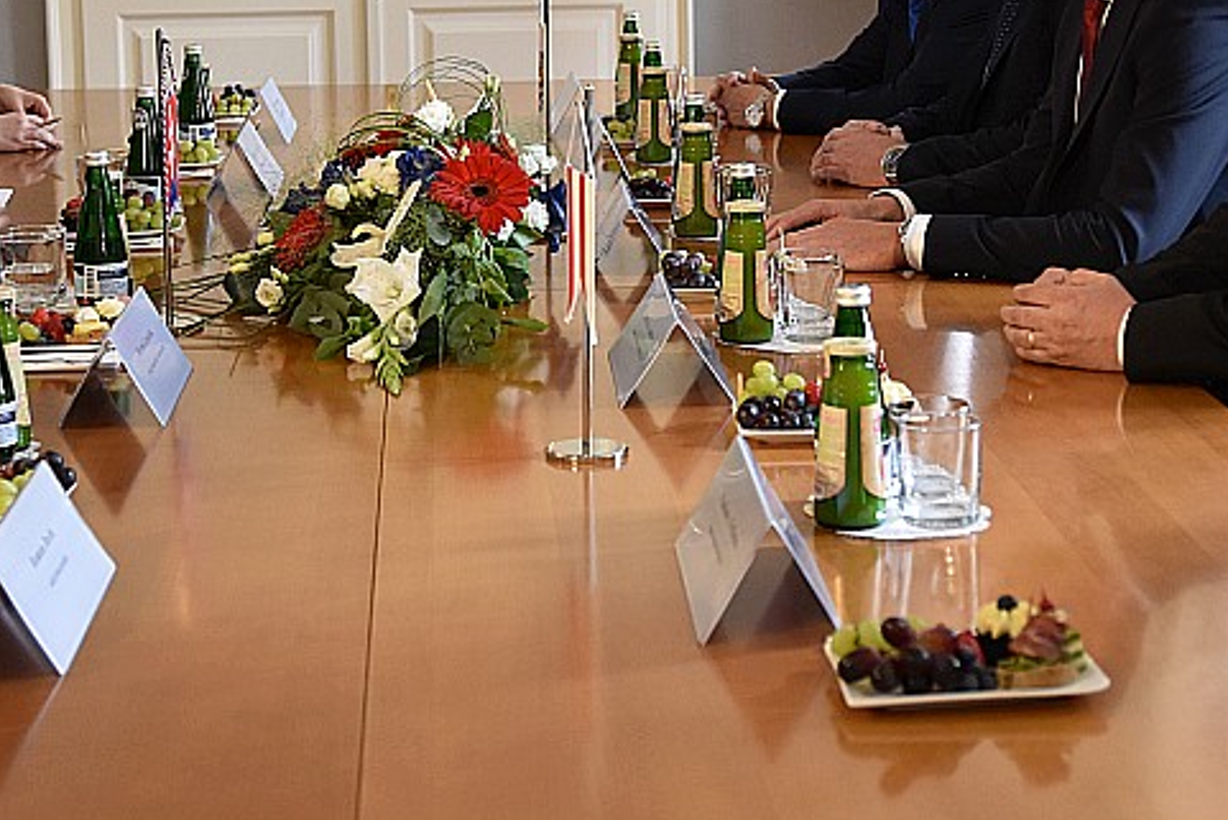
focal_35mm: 83
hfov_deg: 24.5
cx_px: 590
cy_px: 247
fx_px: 2832
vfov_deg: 16.4
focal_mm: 26
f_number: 2.8
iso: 800
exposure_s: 1/40
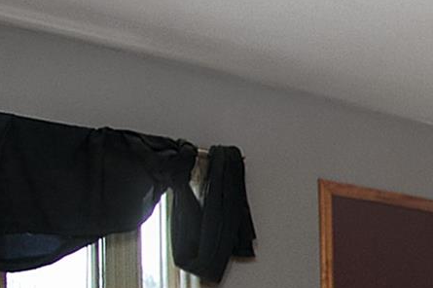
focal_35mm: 69
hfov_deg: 22.0
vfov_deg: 17.7
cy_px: 426
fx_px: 829
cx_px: 713
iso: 400
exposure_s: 1/30
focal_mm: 10
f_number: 14
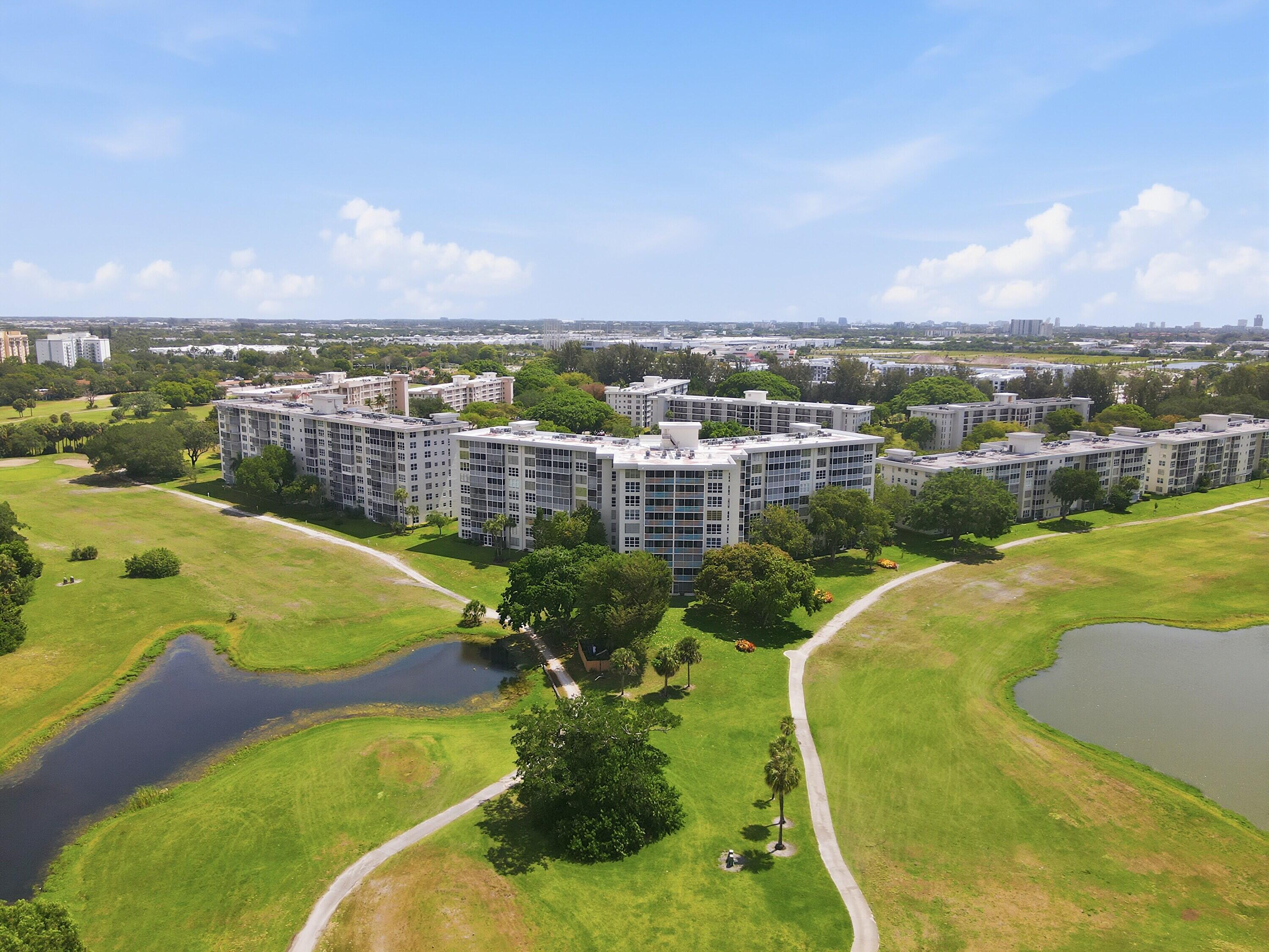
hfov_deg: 71.6
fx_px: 880
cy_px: 476
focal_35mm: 24
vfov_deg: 56.8
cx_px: 634
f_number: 2.8
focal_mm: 4.5
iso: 100
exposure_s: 1/20
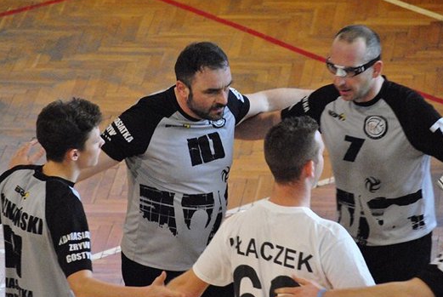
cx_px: 235
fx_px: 3113
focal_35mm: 253
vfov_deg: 5.5
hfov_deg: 8.1
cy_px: 164
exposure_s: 1/125
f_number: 5
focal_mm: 135
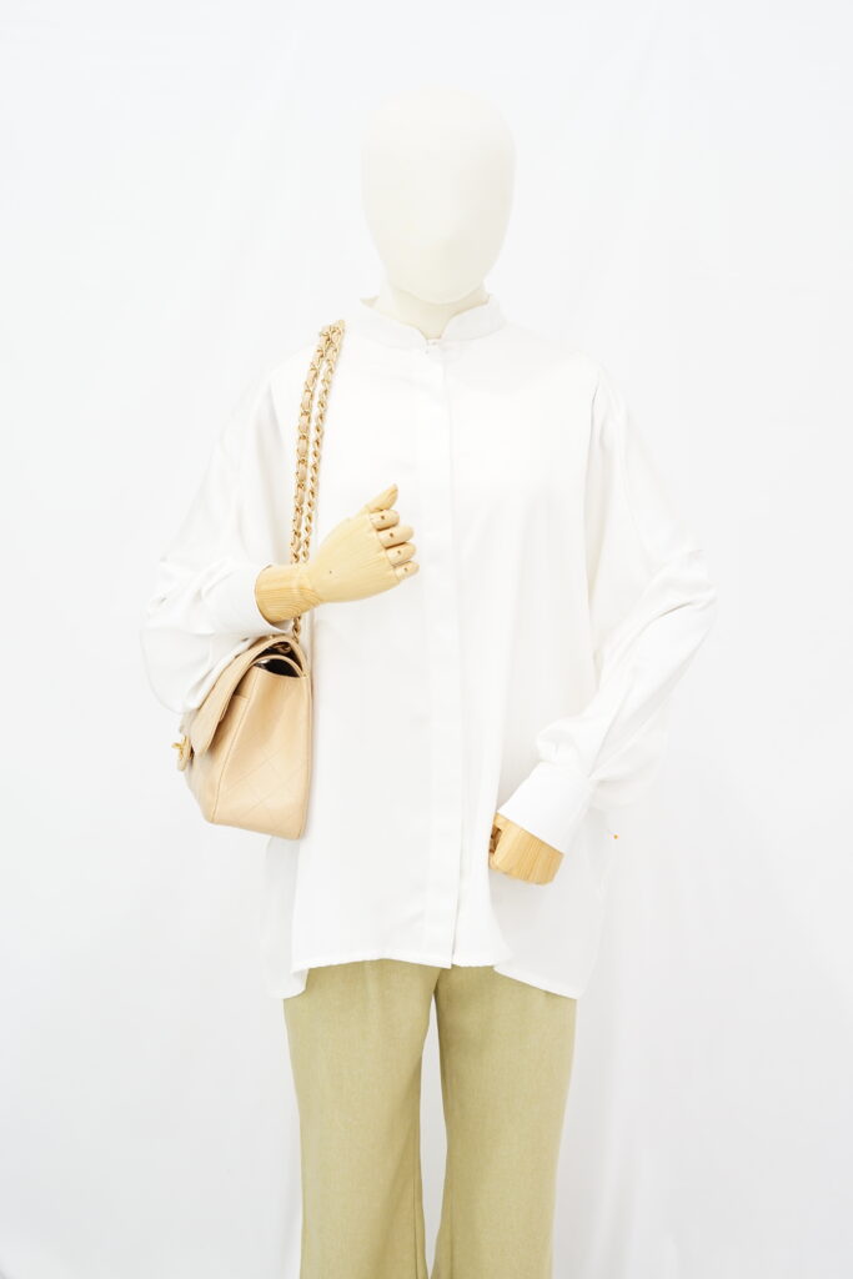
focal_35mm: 50
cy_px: 640
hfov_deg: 27.0
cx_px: 426
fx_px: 1776
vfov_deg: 39.6
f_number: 6.3
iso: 640
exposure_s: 1/6
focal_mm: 50
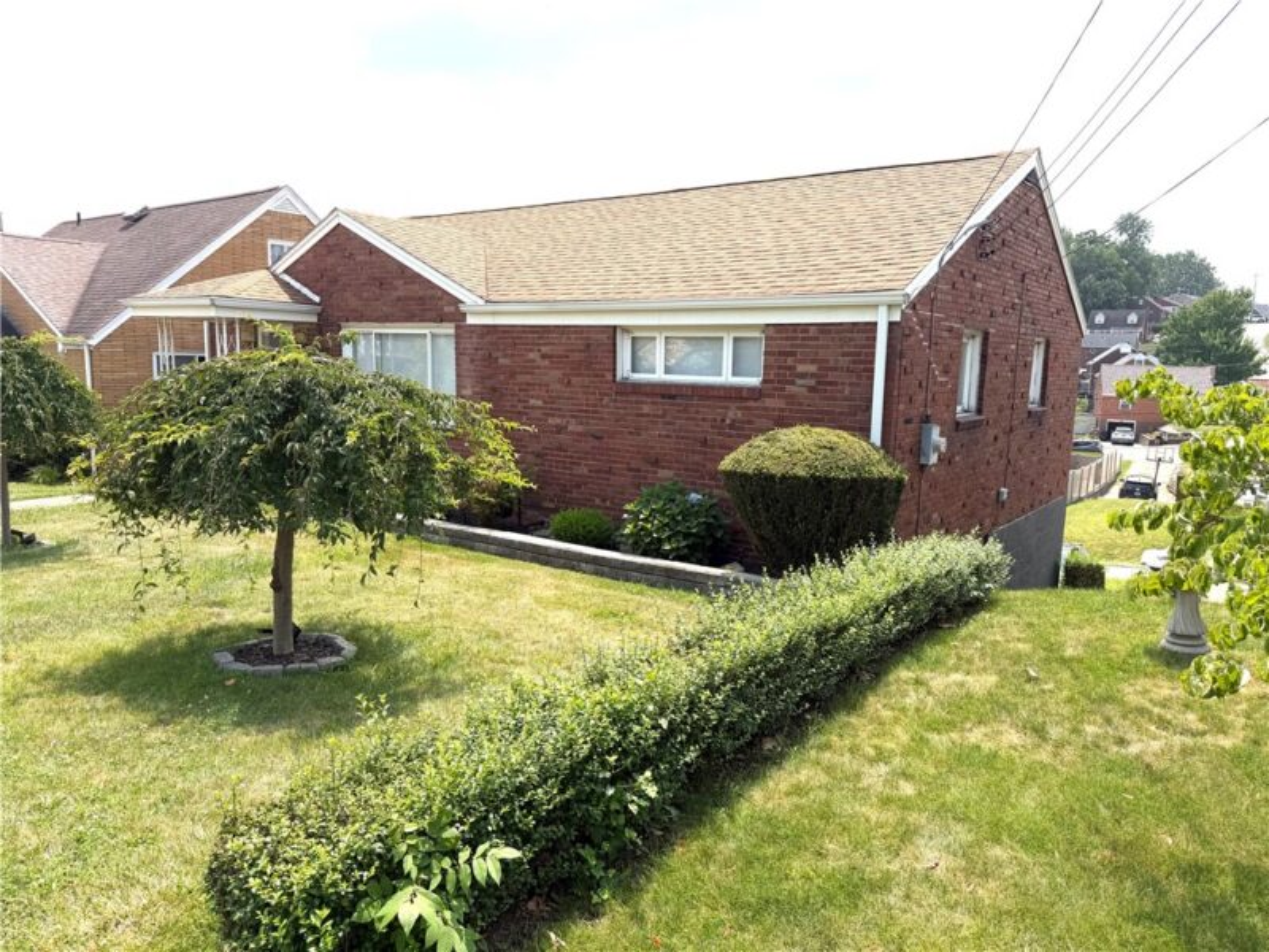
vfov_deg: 56.8
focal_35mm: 24
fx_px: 880
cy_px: 476
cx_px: 634
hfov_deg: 71.6
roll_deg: -1.8
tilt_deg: -8.1
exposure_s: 1/4405
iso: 80
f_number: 1.78
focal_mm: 6.76
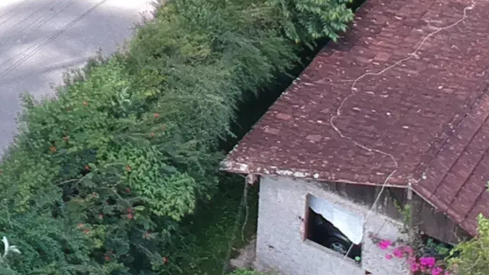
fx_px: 1828
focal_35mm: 141
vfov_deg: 7.6
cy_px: -535
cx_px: -266
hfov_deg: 14.2
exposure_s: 1/160
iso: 100
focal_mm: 4.49
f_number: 2.6
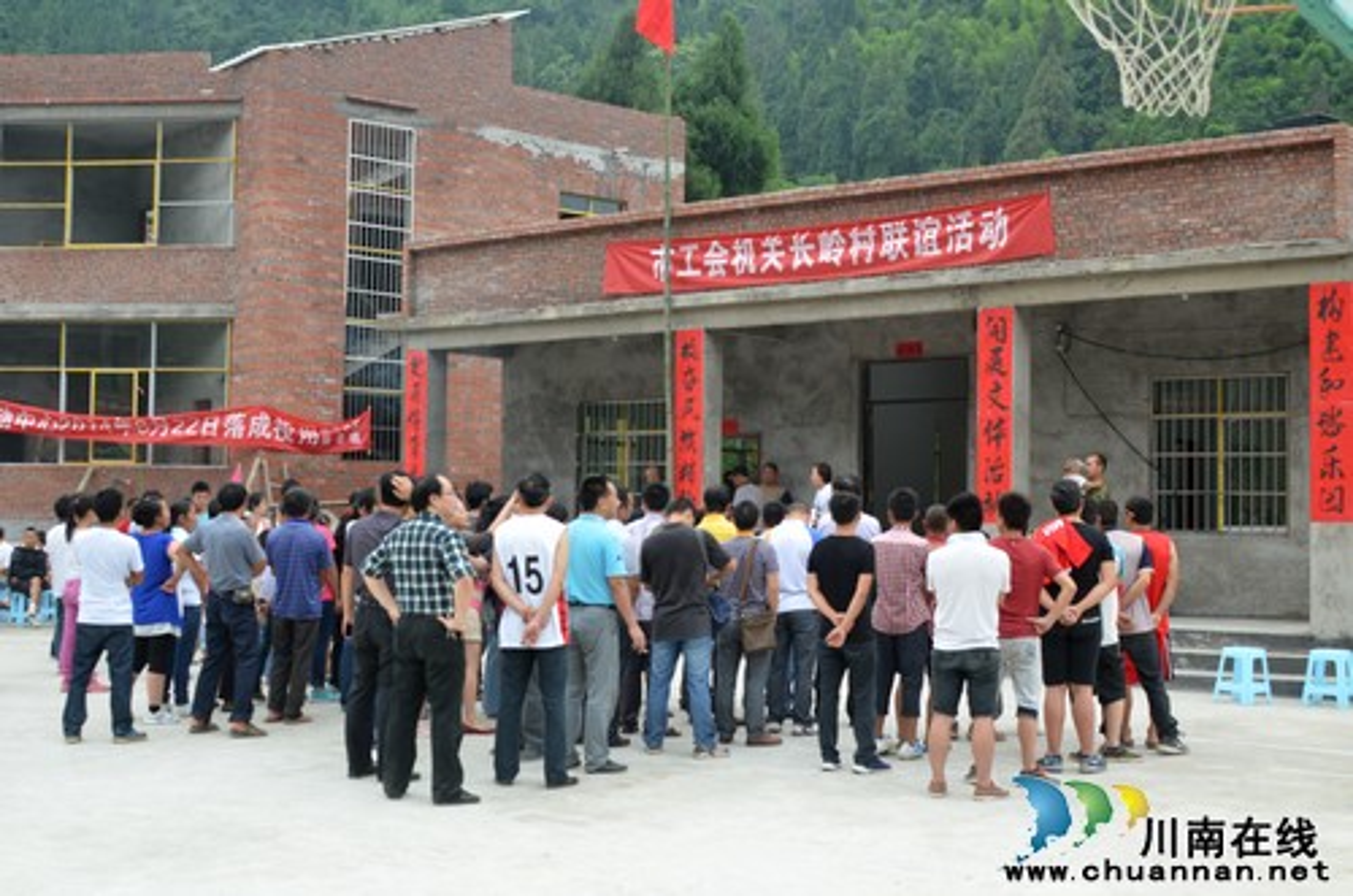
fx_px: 1575
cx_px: 676
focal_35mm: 42
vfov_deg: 31.7
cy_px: 448
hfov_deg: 46.5
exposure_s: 1/125
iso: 280
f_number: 5.6
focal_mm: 28
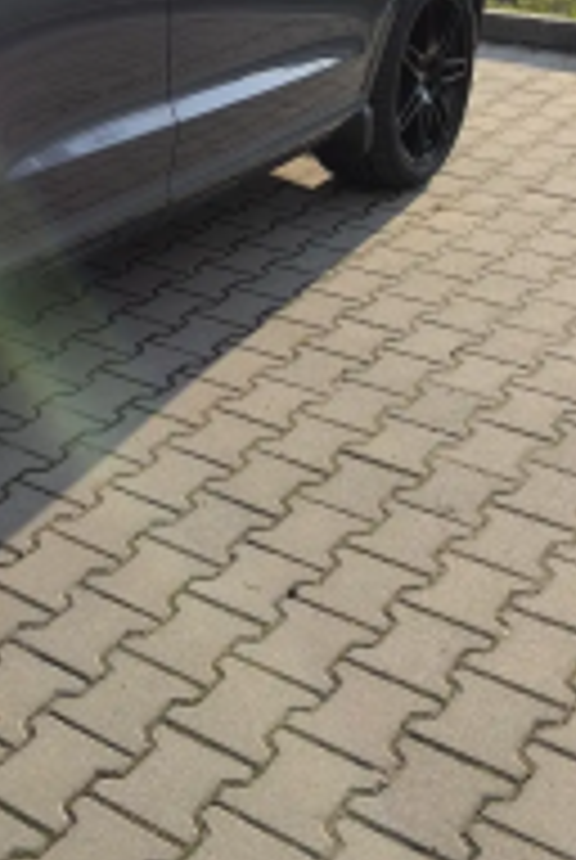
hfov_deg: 20.7
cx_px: -166
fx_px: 1435
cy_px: 72
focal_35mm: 60
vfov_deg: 31.6
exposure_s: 1/1276
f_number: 1.65
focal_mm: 6.14
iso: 50
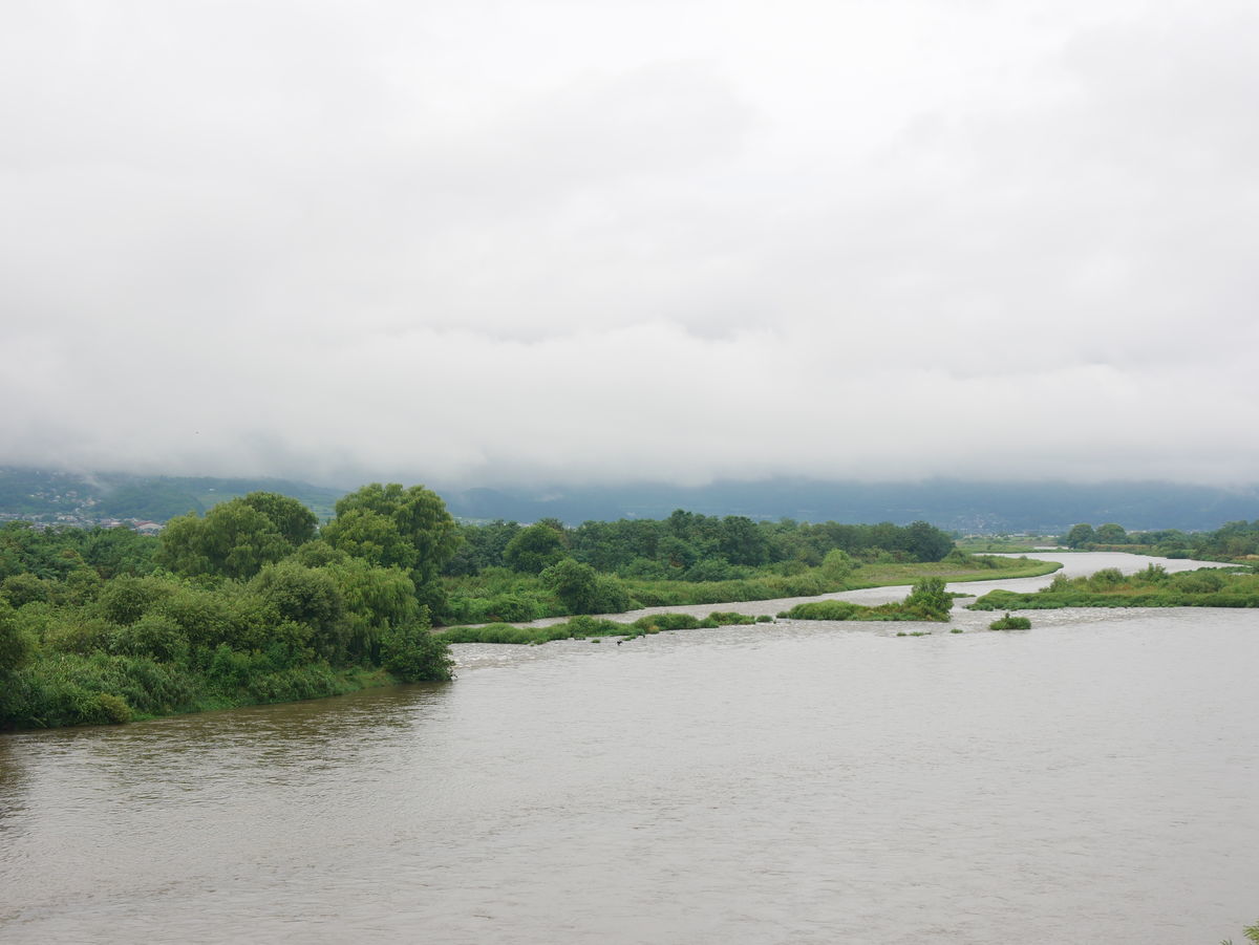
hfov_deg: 38.2
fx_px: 1819
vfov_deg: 29.1
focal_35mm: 50
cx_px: 630
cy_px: 472
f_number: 4
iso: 200
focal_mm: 25
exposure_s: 1/500
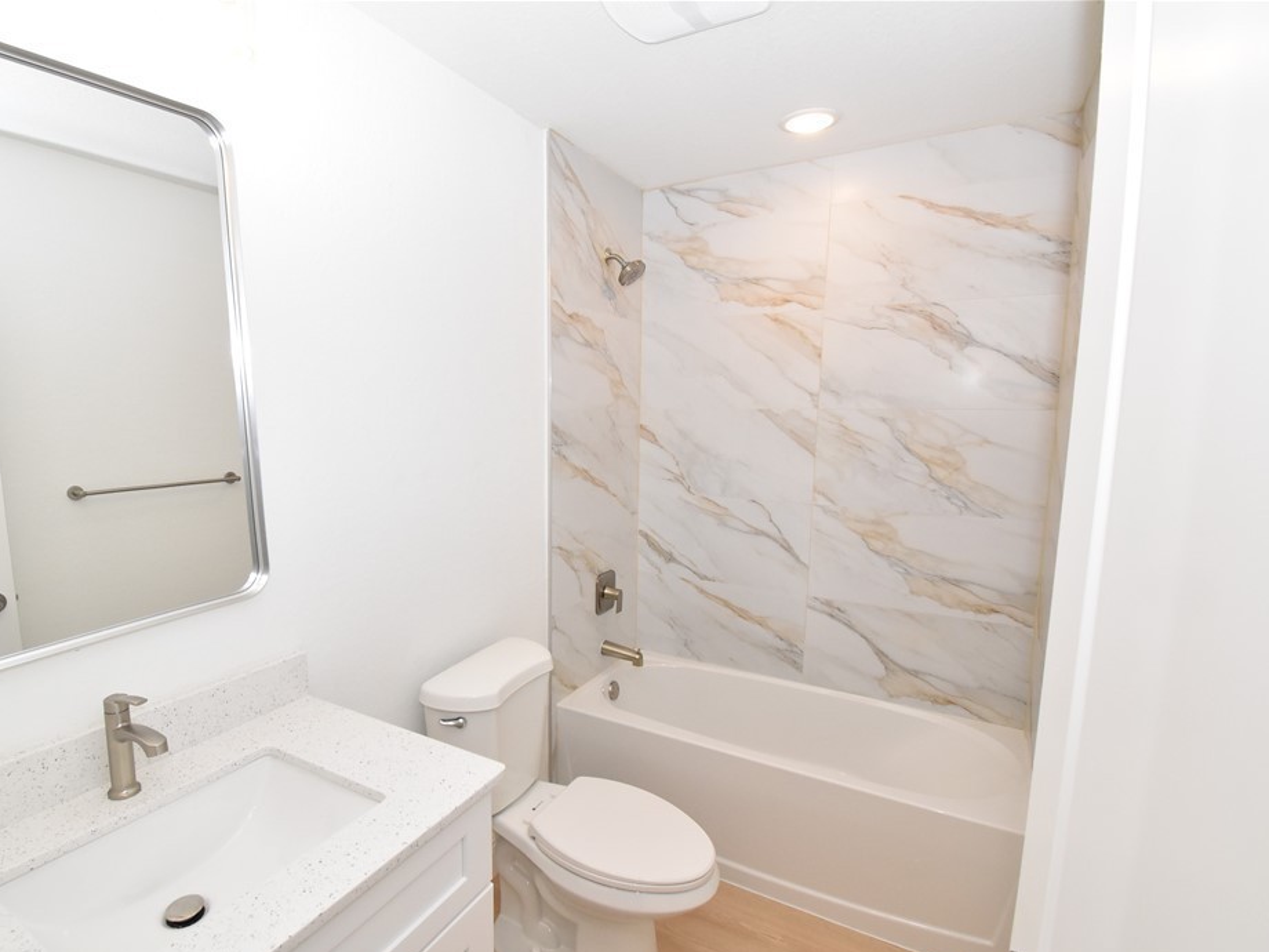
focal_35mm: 17
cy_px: 498
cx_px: 549
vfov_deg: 74.7
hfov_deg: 90.5
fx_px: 623
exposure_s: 1/200
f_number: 9
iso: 1600
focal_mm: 10
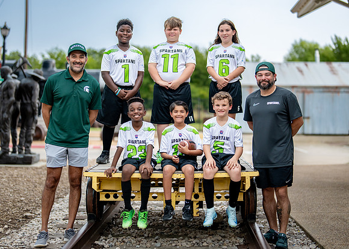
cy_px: 105
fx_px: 641
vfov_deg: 22.0
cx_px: 177
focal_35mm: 65
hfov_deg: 30.5
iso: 500
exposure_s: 1/640
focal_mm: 50
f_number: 1.2
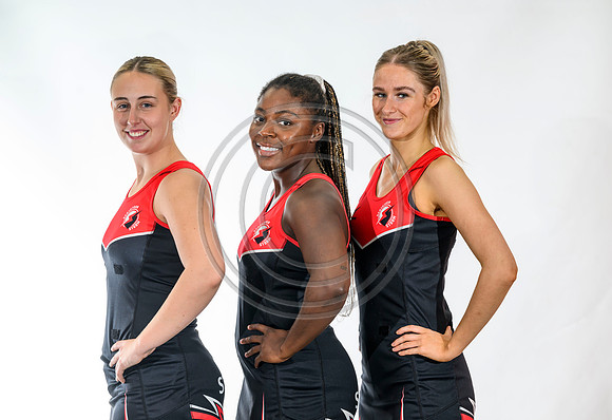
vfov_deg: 10.1
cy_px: 210
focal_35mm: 138
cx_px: 315
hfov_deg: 14.7
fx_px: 2365
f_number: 5
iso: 320
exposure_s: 1/160
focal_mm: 135
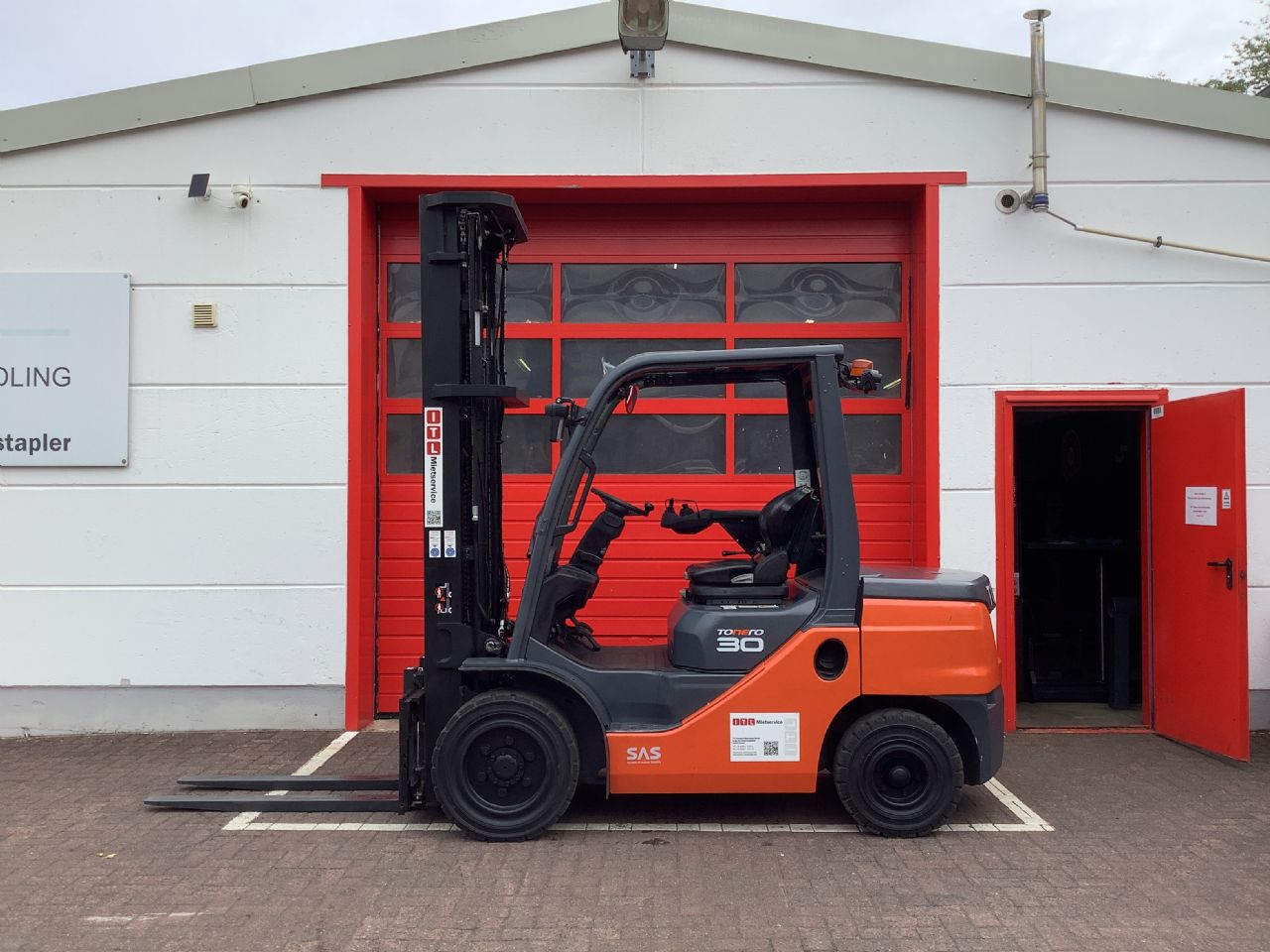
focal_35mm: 31
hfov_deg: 58.4
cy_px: 476
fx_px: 1137
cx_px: 635
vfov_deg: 45.4
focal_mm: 3.3
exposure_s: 1/328
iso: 25
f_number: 2.4
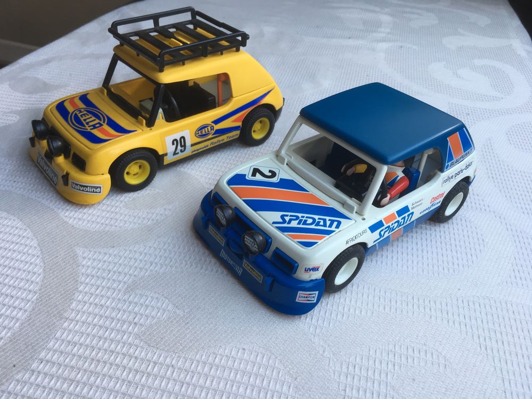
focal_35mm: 29
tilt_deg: -38.9
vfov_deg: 48.2
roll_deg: -9.9
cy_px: 200
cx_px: 266
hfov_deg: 61.7
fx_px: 446
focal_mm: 4.15
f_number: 2.2
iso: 32
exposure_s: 1/50
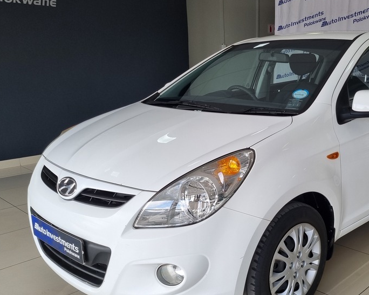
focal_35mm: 38
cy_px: 166
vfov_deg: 39.1
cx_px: 251
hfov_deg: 47.0
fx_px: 415
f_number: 1.8
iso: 50
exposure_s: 1/196
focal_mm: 5.4
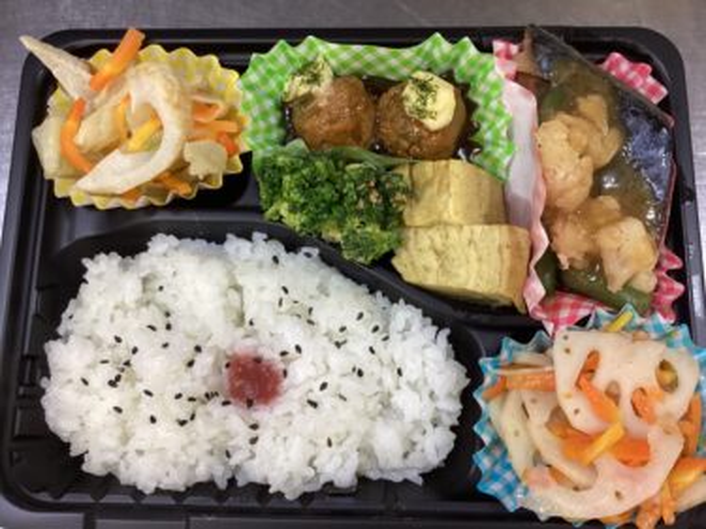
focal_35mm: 31
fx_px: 632
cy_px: 264
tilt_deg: -78.9
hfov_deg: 58.4
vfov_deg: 45.4
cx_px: 353
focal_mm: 3.3
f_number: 2.4
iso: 125
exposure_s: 1/50
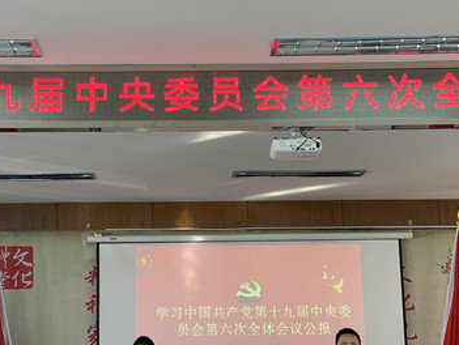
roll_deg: +0.8
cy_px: 203
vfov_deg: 19.9
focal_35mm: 74
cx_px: 188
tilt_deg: +9.8
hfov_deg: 26.3
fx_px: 982
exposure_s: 1/50
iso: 80
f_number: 2.4
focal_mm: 6
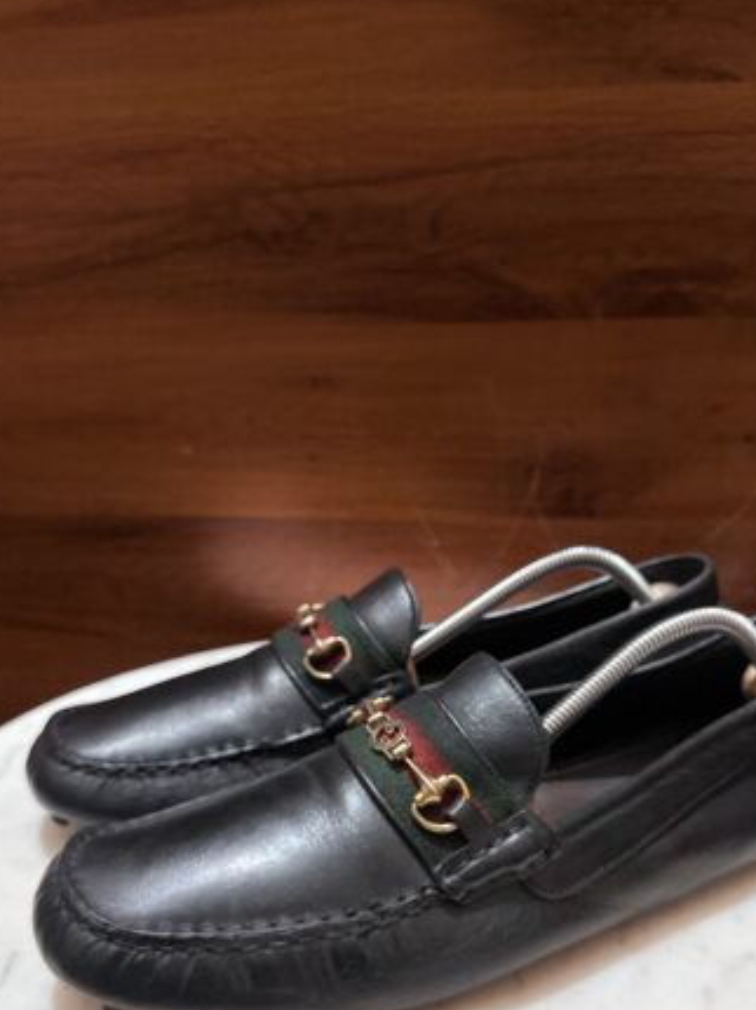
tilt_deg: -23.1
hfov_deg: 44.0
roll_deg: +0.9
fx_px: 933
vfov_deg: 55.9
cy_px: 656
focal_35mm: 32
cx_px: 432
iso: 320
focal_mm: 6.76
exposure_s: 1/50
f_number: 1.78
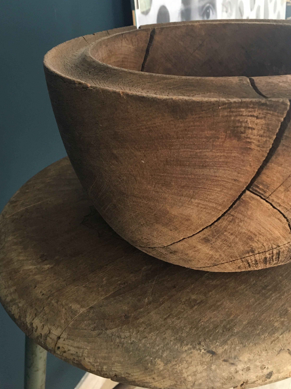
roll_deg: +1.9
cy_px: 158
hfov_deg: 39.6
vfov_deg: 51.1
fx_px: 404
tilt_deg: -27.0
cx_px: 128
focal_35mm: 36
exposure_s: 1/33
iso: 250
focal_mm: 4.15
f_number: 2.2
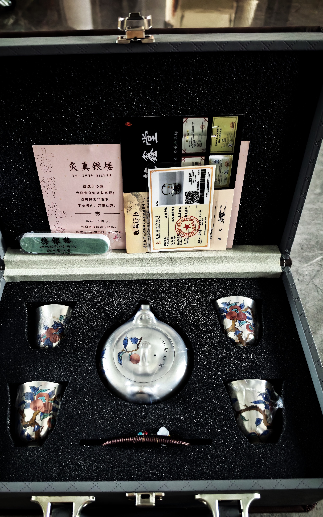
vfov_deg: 70.4
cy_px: 264
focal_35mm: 26
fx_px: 366
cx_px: 144
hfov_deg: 47.5
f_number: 1.4
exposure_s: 1/49.8
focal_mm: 5.75
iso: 320
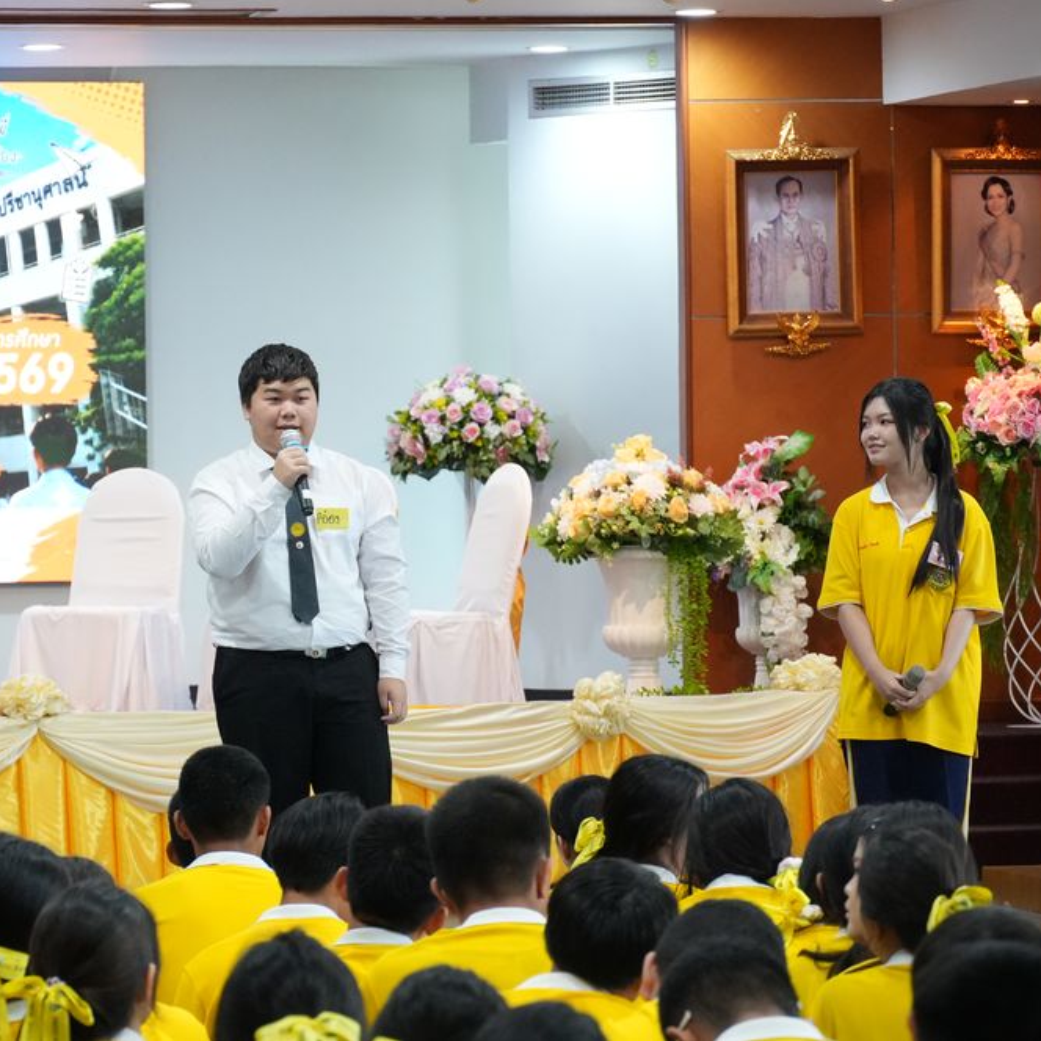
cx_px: 343
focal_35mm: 192
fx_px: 6533
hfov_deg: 9.1
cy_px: 520
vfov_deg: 9.1
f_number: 5.6
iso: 4000
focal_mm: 100
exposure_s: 1/125
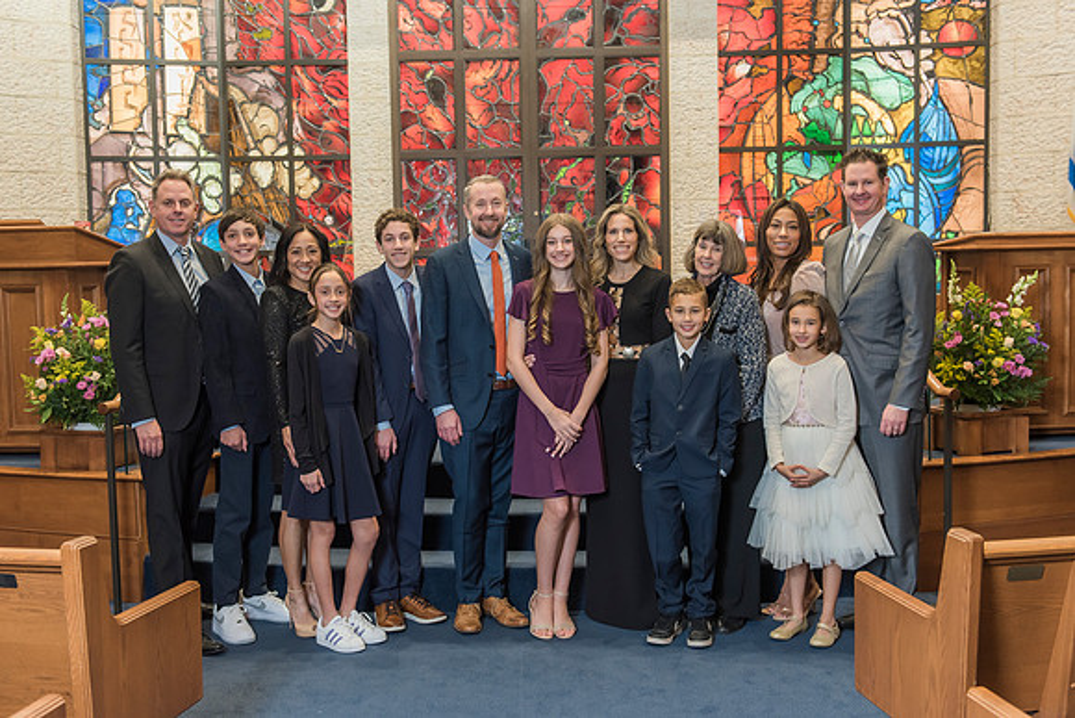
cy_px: 357
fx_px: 1225
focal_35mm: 41
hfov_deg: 47.4
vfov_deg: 32.6
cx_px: 528
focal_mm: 40
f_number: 4
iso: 1250
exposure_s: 1/100
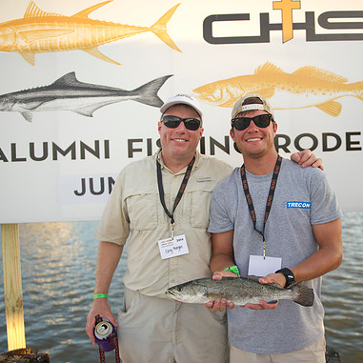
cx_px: 224
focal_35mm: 31
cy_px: 180
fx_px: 368
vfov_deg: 52.5
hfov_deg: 52.0
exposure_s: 1/400
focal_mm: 24
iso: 125
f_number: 2.8
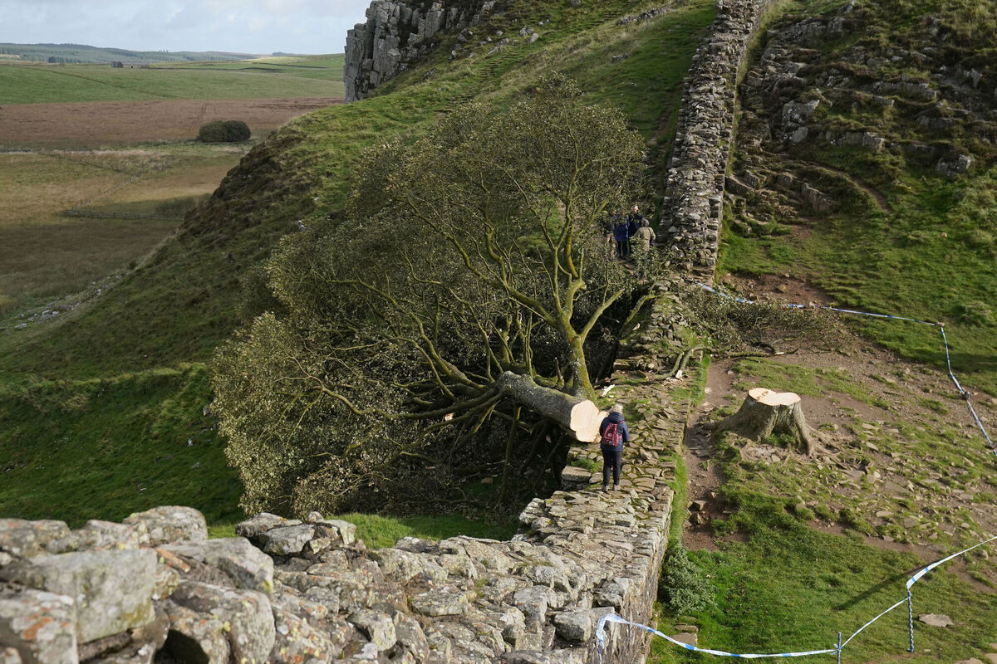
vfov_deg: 34.2
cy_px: 332
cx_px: 498
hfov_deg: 49.6
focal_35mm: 39
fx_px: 1080
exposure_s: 1/3200
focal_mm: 39
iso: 1250
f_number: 5.6
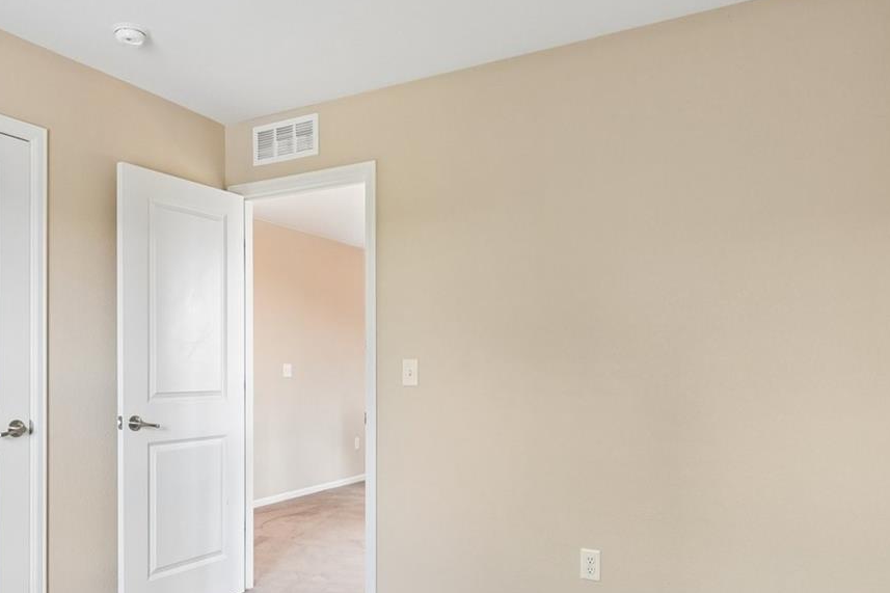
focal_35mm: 28
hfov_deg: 64.9
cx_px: 354
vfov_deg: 45.7
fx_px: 692
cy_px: 394
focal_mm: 10
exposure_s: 1/8
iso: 400
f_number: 8
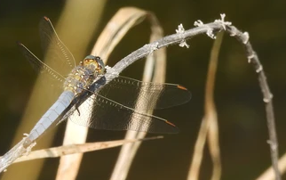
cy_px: 82
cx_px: 100
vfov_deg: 1.3
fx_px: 8208
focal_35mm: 1052
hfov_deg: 2.0
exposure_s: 1/250
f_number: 6.3
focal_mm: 89.2
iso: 100
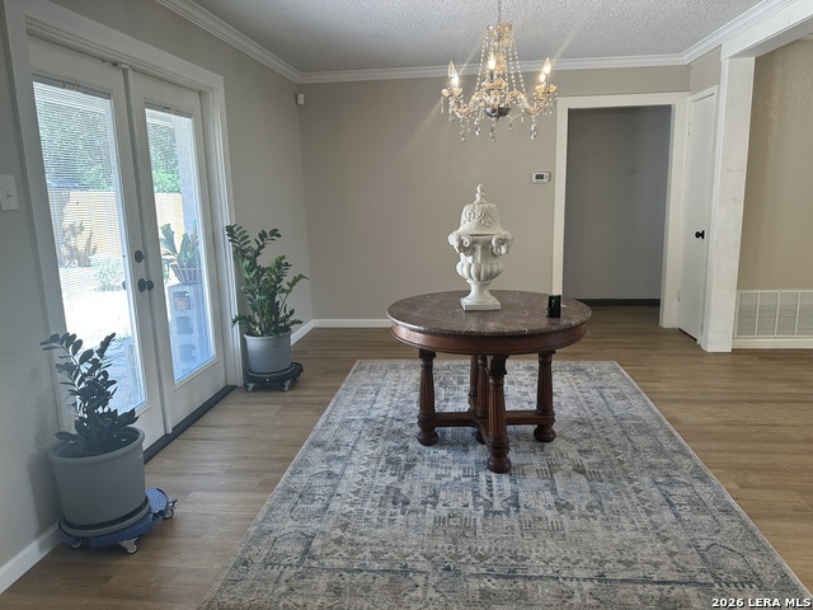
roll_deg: +1.3
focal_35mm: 24
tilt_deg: -10.3
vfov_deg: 56.8
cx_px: 406
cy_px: 305
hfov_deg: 71.6
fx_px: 564
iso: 125
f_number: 1.78
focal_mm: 6.86
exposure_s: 1/120
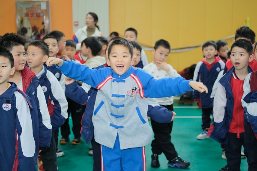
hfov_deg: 37.5
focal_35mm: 53
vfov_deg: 25.5
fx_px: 378
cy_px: 86
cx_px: 128
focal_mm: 35
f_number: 2.2
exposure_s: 1/180
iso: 640
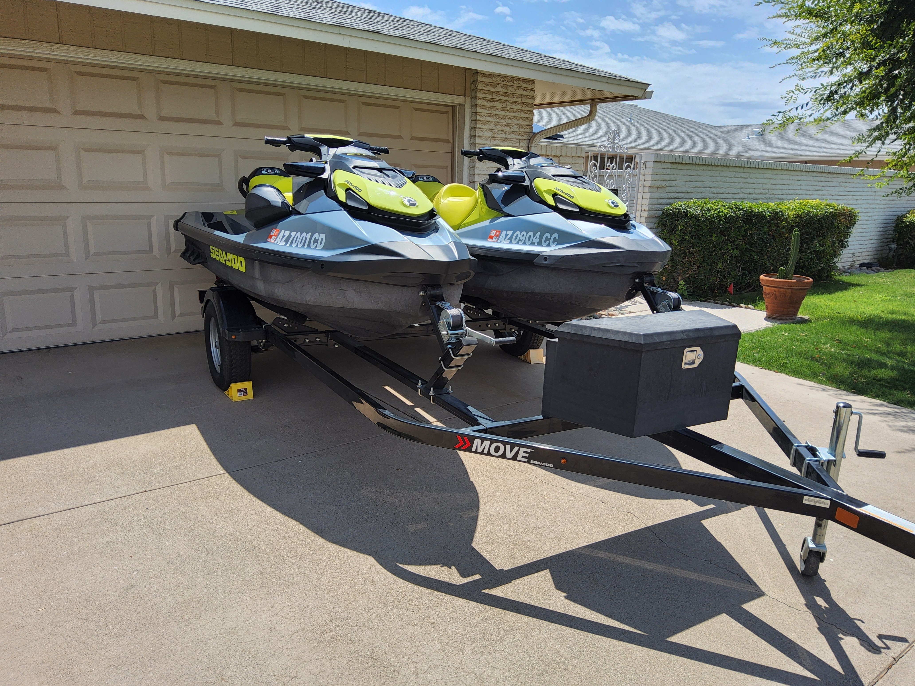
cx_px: 458
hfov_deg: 69.4
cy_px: 343
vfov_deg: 54.9
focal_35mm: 25
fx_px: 661
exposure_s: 1/1410
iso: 32
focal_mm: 3.08
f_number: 2
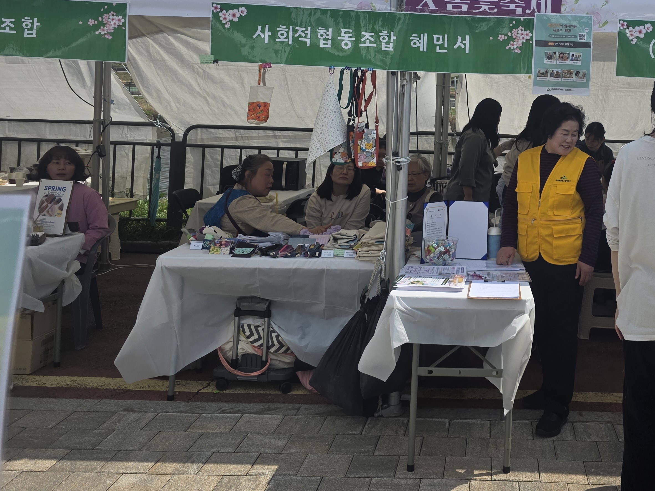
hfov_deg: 45.7
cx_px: 515
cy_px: 88
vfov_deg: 35.4
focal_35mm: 39
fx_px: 738
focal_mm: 6.3
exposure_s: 1/7944
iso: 64
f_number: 1.7
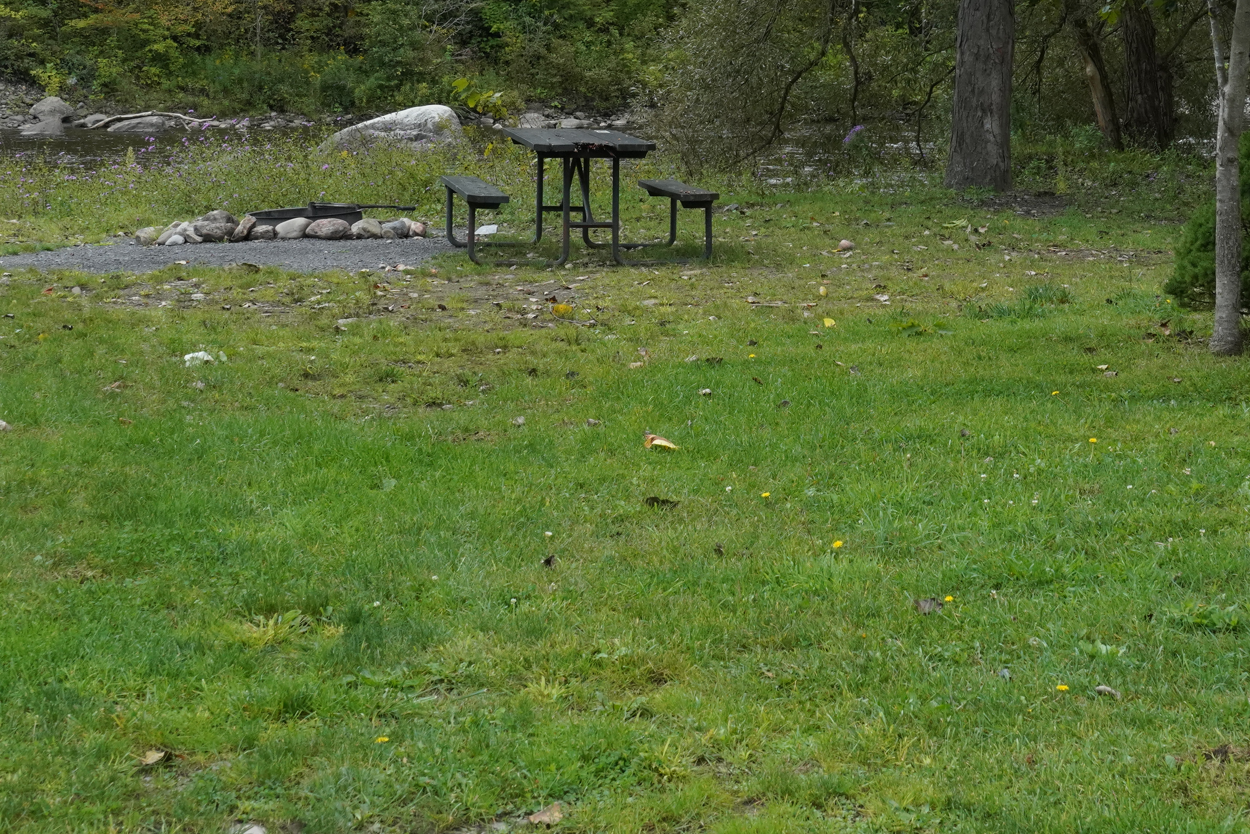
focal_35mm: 93
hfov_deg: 21.8
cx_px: 849
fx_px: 3229
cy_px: 188
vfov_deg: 14.6
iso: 1600
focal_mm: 40
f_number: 13
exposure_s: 1/500
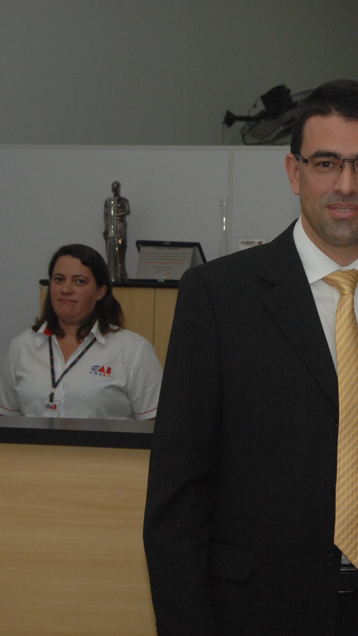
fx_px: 1603
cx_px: 389
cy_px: 318
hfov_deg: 12.5
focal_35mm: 95
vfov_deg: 22.5
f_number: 9
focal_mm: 40
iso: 800
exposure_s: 1/250
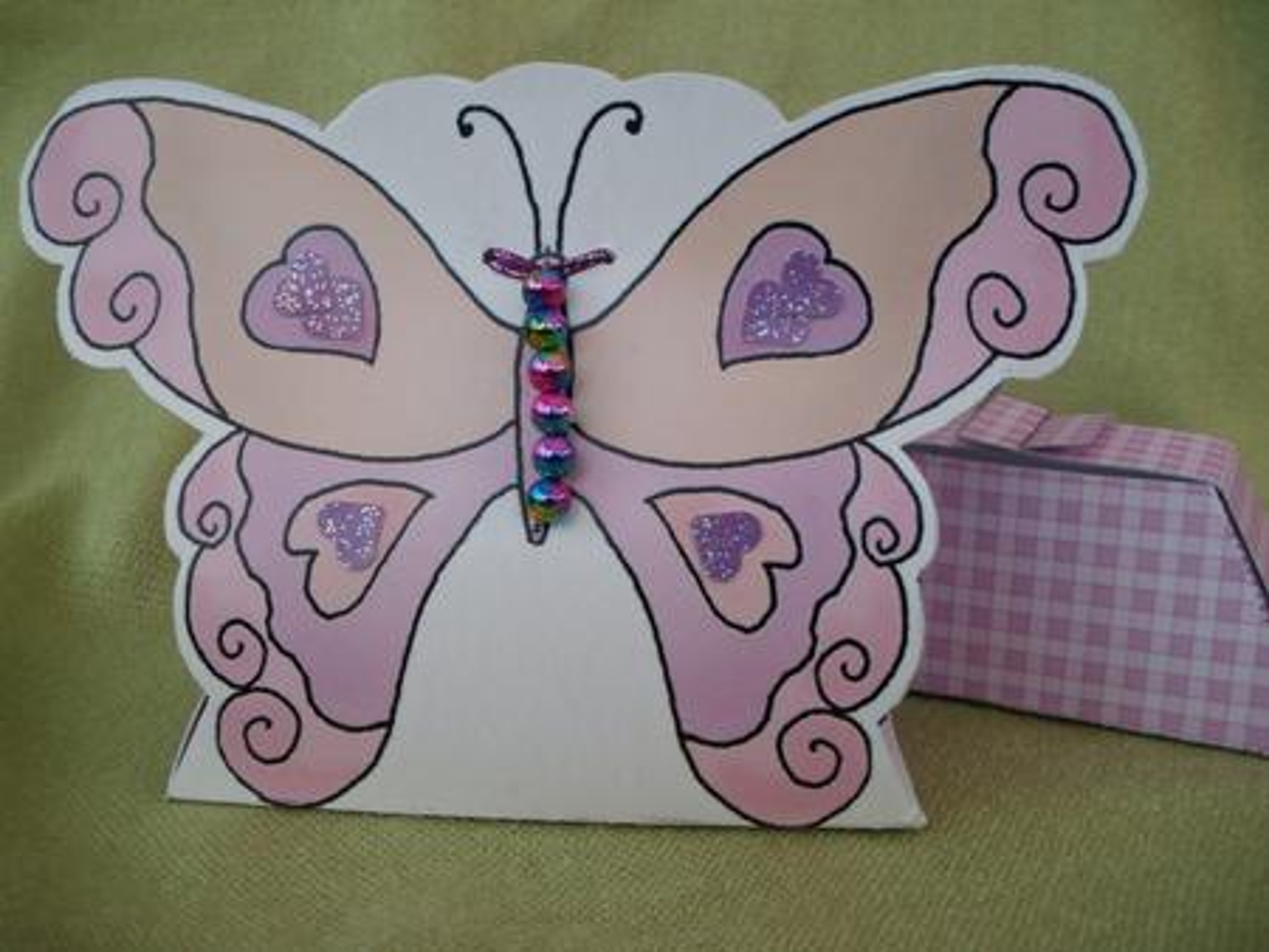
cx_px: 634
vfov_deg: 39.7
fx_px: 1320
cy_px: 476
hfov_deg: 51.3
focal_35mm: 36
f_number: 3.5
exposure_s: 1/50
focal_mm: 6.3
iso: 100
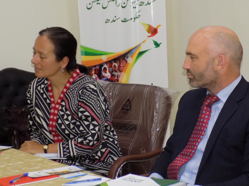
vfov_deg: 15.2
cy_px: 93
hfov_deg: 20.2
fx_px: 698
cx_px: 124
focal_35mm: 97
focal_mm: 17.2
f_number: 4.6
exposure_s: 1/30
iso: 450
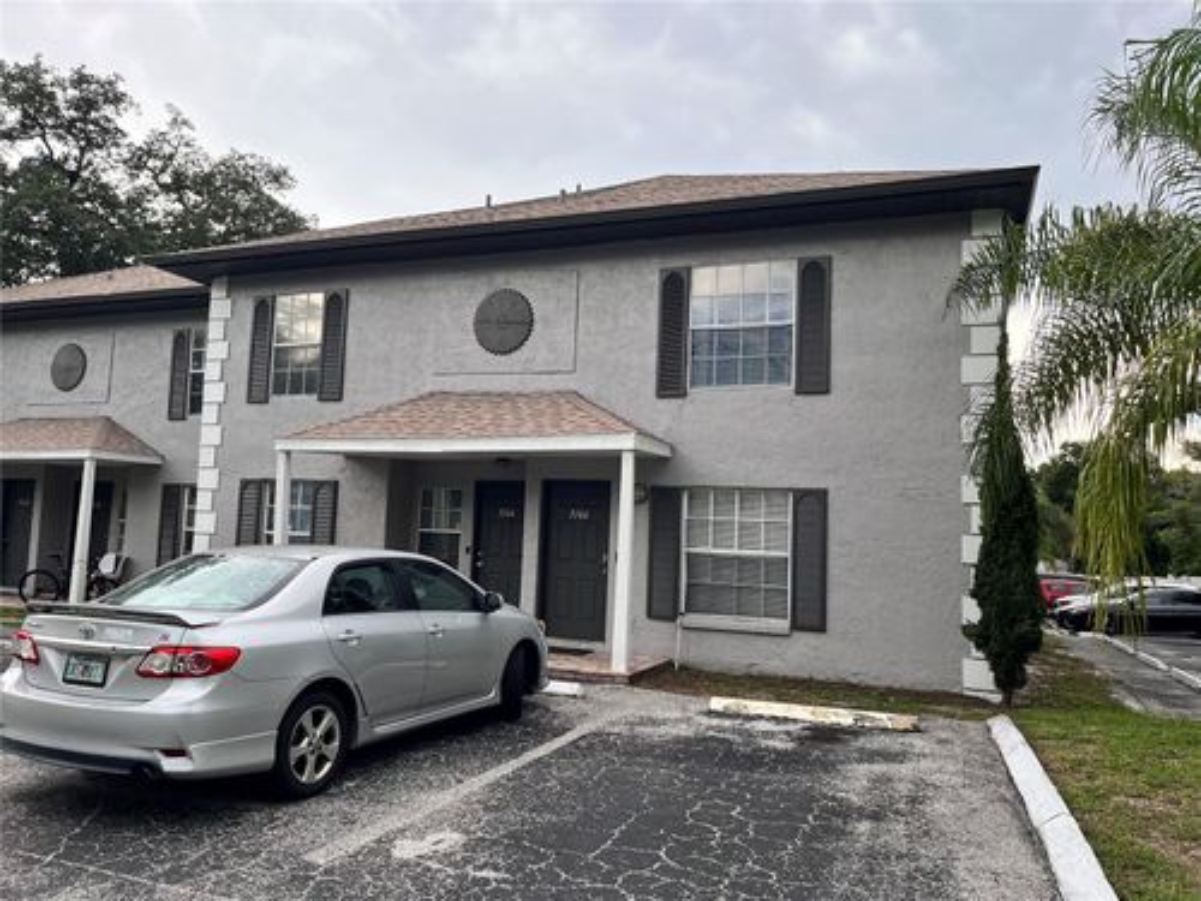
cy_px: 450
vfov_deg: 53.1
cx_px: 600
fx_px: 902
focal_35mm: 26
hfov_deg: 67.3
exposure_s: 1/477
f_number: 1.6
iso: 50
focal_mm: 5.1
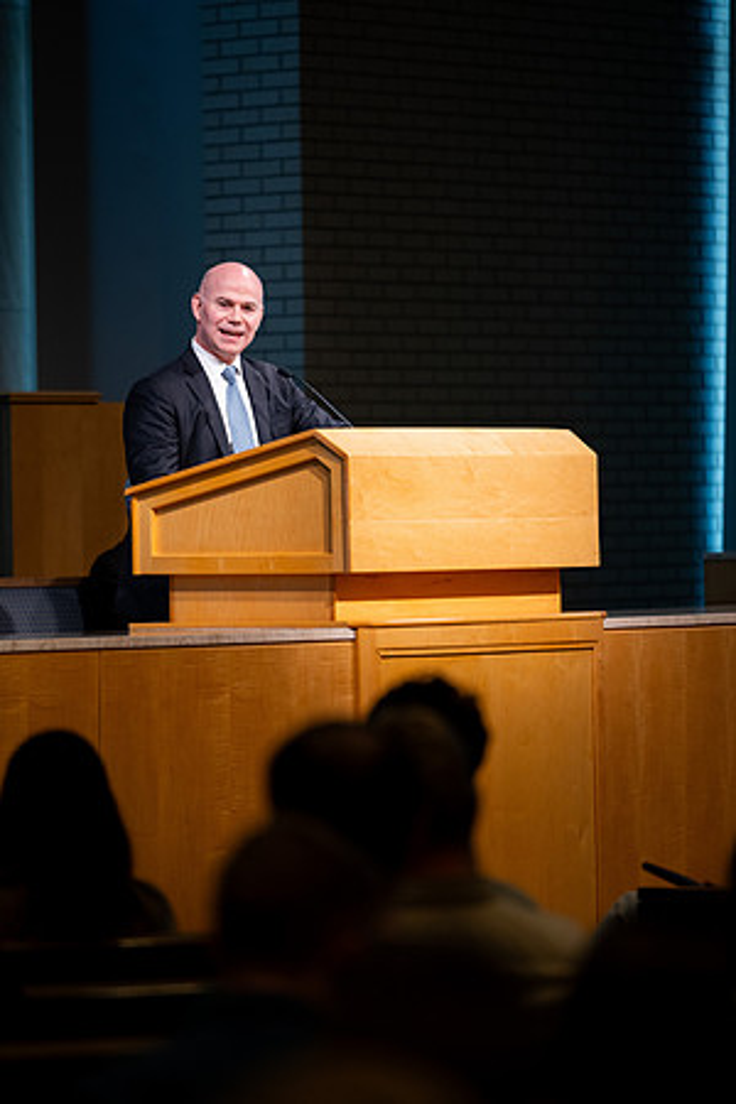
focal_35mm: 180
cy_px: 552
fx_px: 5520
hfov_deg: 7.6
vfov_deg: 11.4
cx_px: 368
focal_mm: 180
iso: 800
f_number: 2.8
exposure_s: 1/400
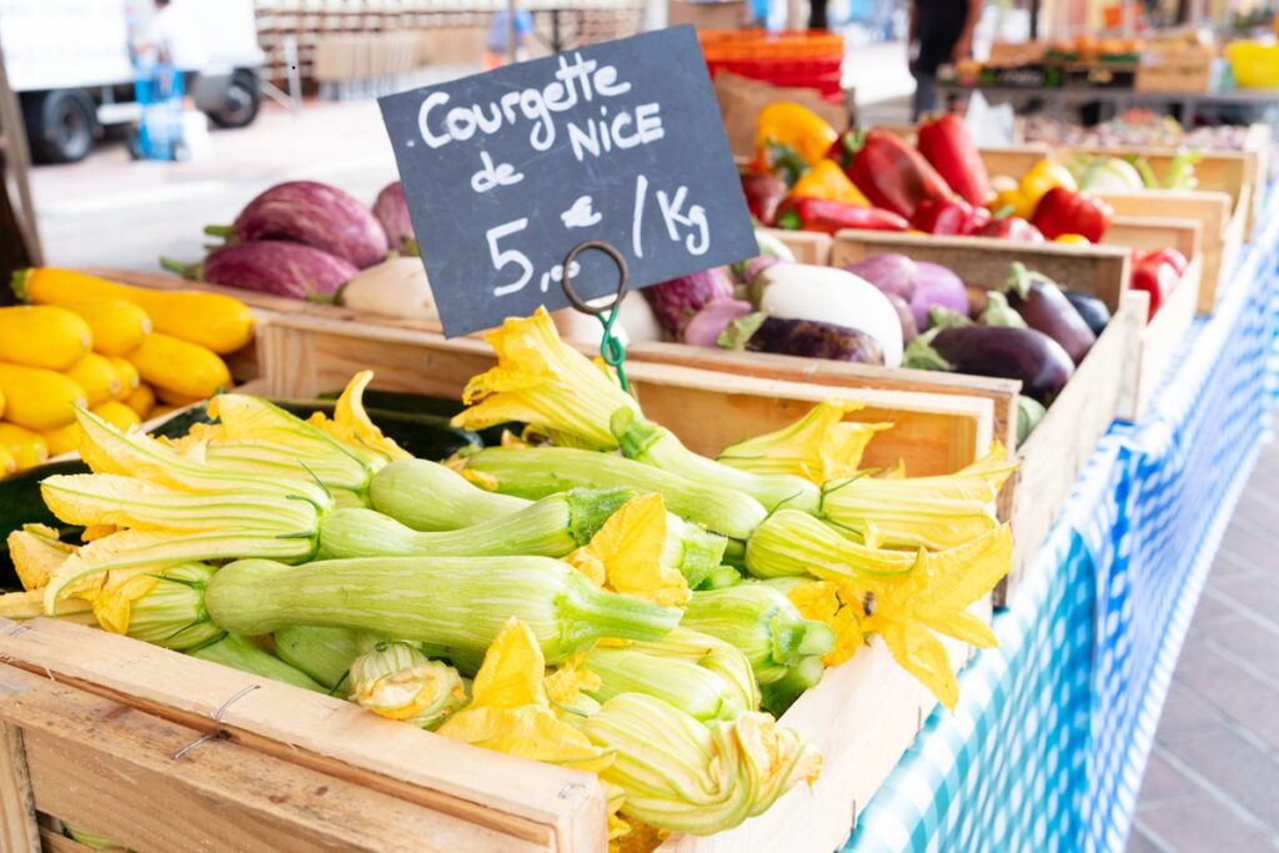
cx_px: 640
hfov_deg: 54.4
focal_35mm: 35
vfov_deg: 37.9
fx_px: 1244
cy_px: 426
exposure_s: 1/100
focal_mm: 35
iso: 400
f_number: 7.1
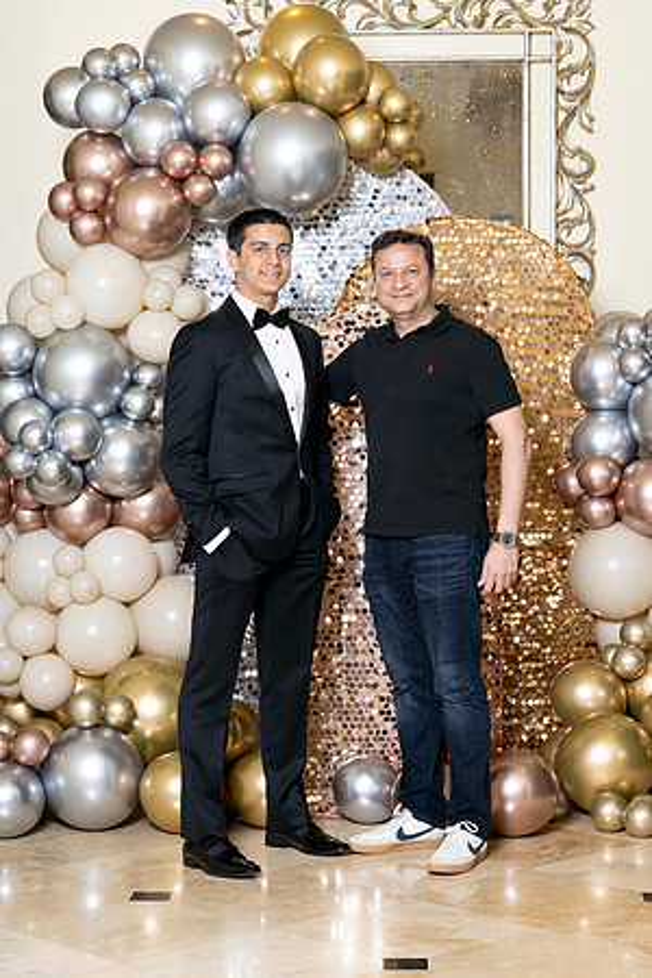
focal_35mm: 87
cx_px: 326
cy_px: 489
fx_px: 2363
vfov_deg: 23.4
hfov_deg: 15.7
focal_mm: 87
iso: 250
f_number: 5.6
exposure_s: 1/200
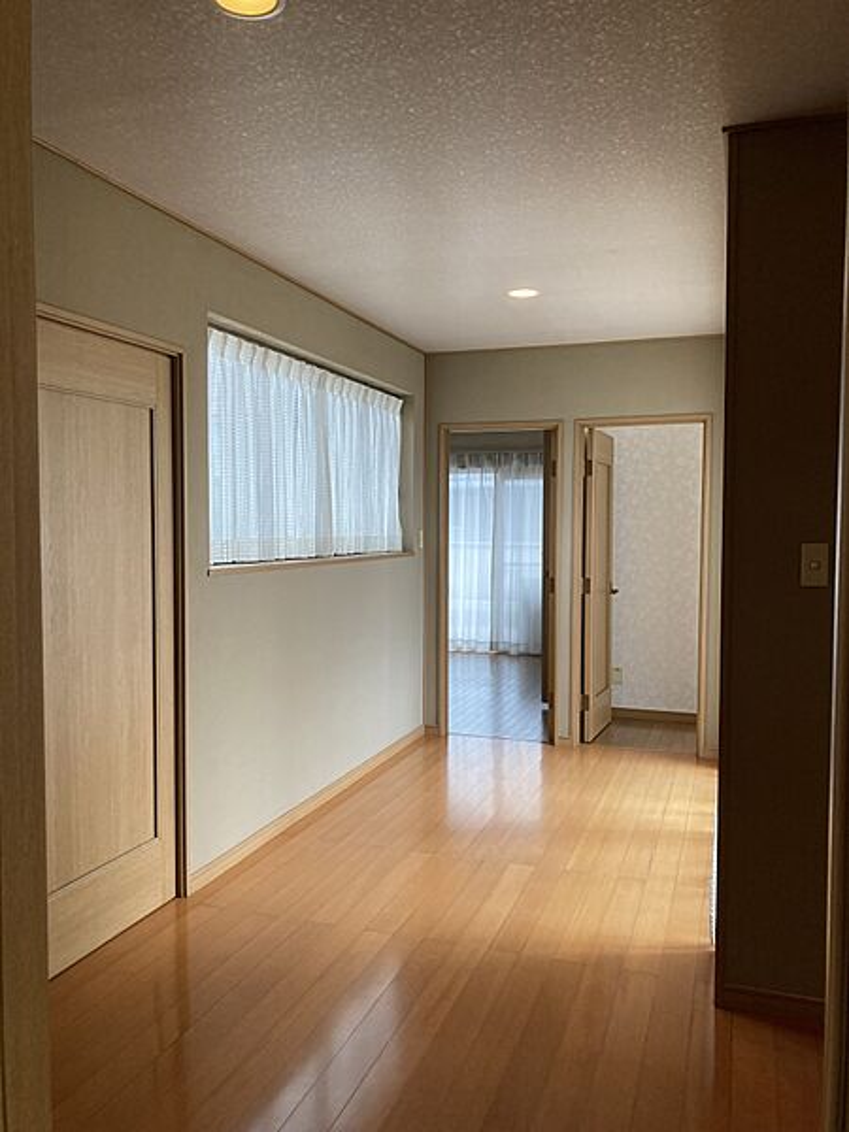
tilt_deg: -4.5
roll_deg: -1.3
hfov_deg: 49.7
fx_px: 916
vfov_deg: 63.4
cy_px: 566
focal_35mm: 28
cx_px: 424
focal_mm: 3.99
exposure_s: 1/120
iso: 64
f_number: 1.8
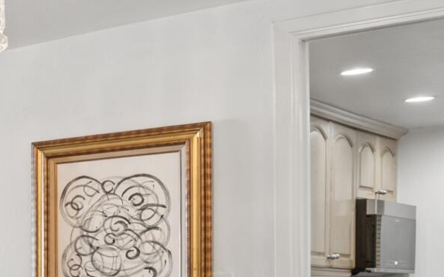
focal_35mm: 83
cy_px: 315
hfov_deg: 15.5
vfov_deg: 15.3
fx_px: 1004
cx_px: -584
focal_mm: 16
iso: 250
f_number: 8
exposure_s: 1/20
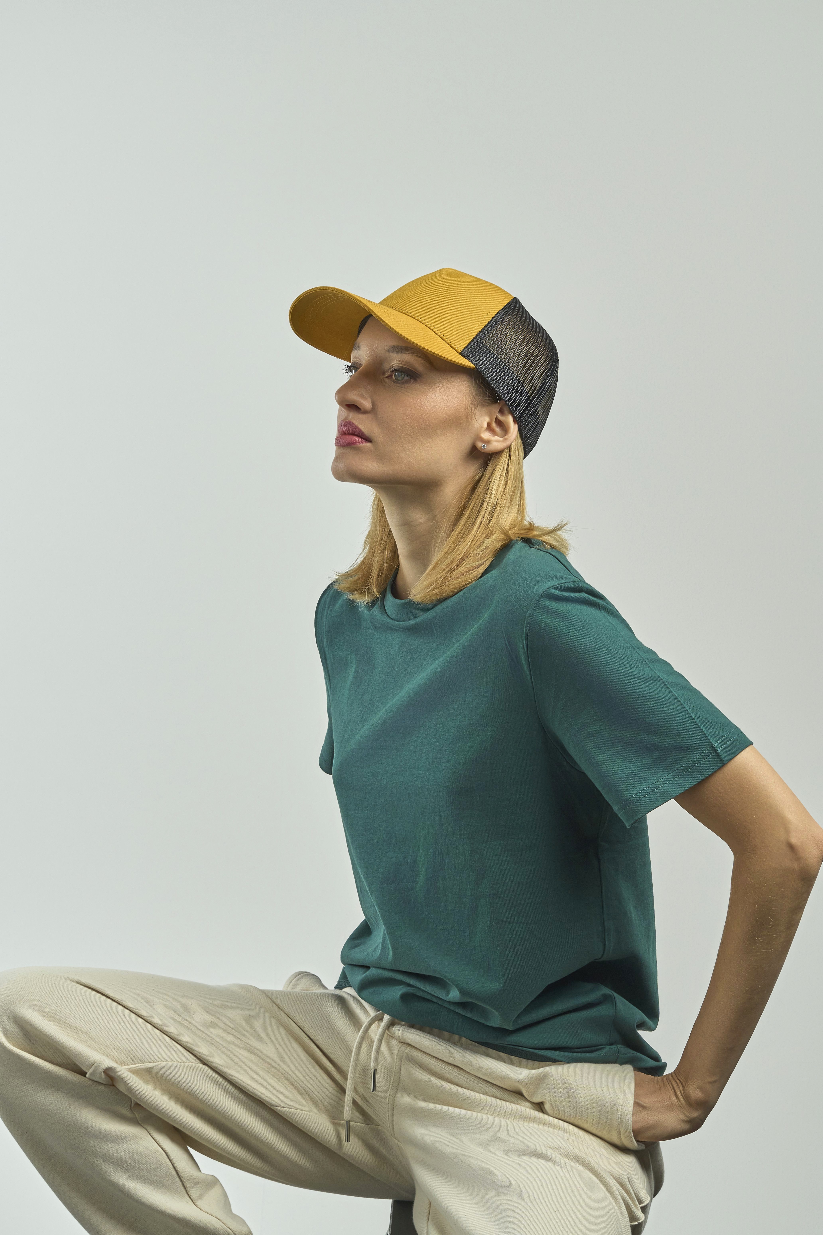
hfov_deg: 18.2
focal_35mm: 75
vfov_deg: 27.0
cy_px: 618
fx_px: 2572
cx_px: 412
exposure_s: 1/160
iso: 320
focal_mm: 50
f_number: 9
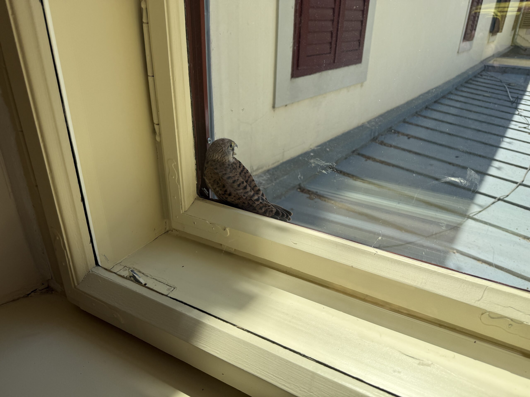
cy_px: 198
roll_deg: -2.1
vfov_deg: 56.8
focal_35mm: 24
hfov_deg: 71.6
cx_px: 265
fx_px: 367
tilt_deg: -27.2
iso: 80
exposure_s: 1/3021
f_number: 1.78
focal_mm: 6.76
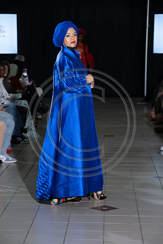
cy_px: 122
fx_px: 815
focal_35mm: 120
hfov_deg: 11.4
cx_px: 82
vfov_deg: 17.1
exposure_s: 1/160
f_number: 5.6
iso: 1250
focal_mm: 120
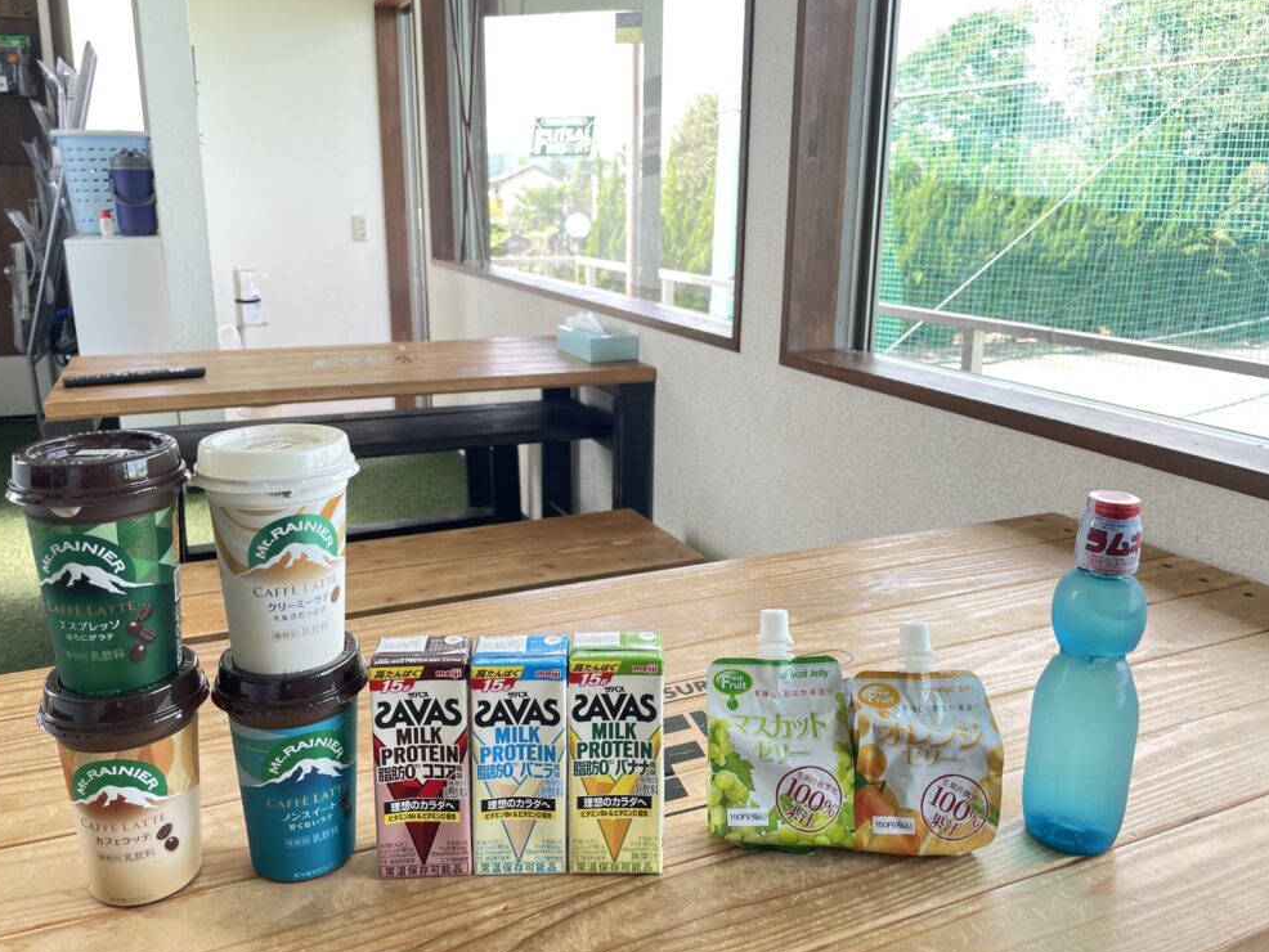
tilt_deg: -14.0
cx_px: 622
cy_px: 466
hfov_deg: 65.3
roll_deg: +0.1
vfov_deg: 51.4
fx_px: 990
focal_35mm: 27
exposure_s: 1/121
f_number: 1.6
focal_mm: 4.2
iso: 40
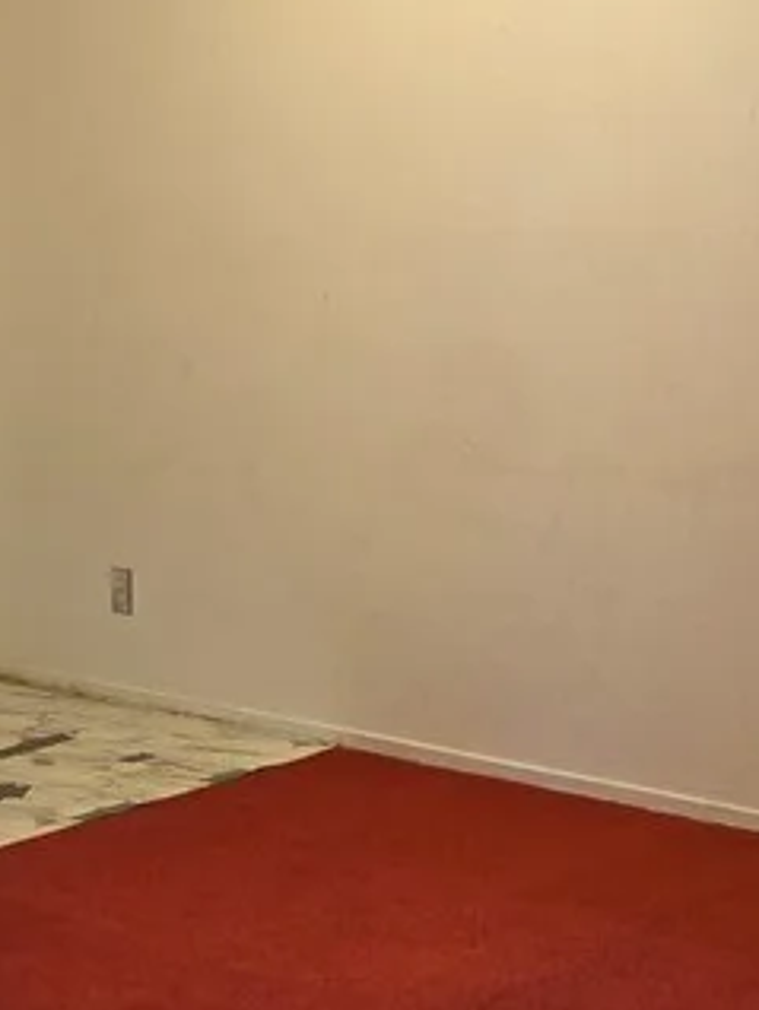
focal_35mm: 74
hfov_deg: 18.6
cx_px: 975
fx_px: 2160
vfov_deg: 26.3
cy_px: 451
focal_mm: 5.4
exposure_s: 1/120
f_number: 1.8
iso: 160
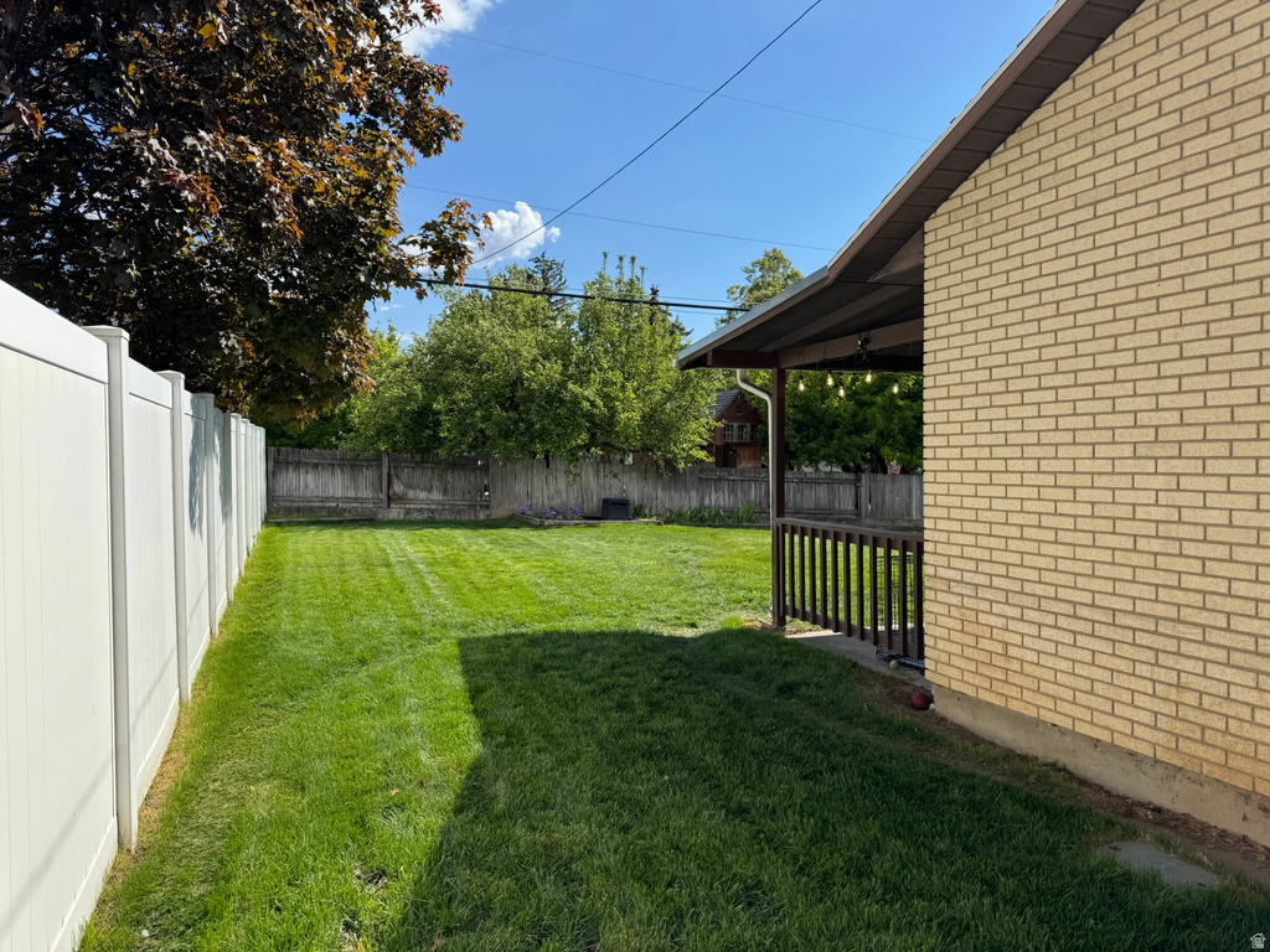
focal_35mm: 24
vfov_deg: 56.8
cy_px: 476
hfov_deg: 71.6
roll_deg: +1.0
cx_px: 635
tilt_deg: -0.6
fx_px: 881
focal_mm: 6.76
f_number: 1.78
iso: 80
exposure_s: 1/4049
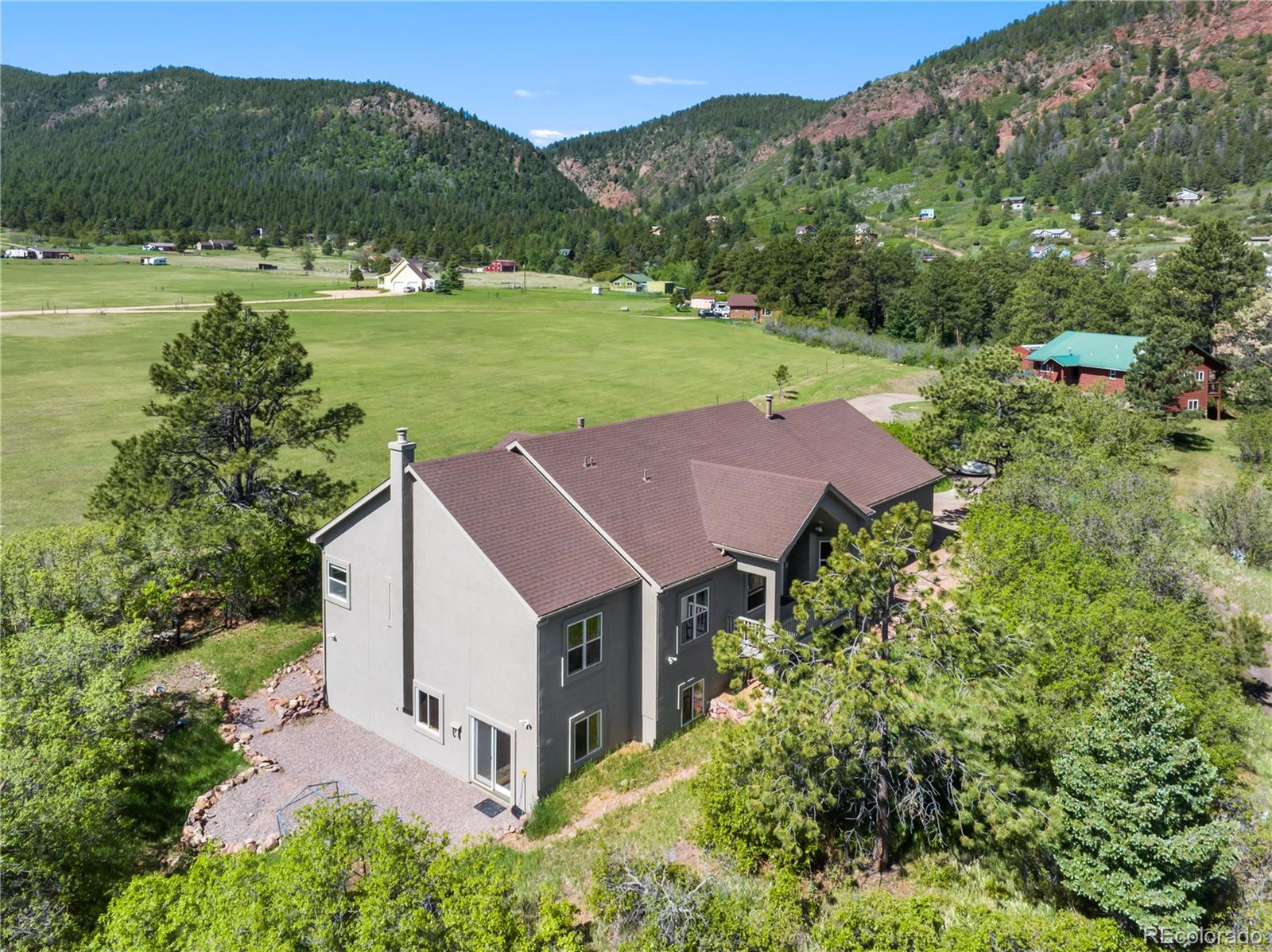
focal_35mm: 24
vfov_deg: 56.7
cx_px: 636
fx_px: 881
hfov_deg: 71.6
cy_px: 476
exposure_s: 1/100
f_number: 10
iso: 100
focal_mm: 12.29
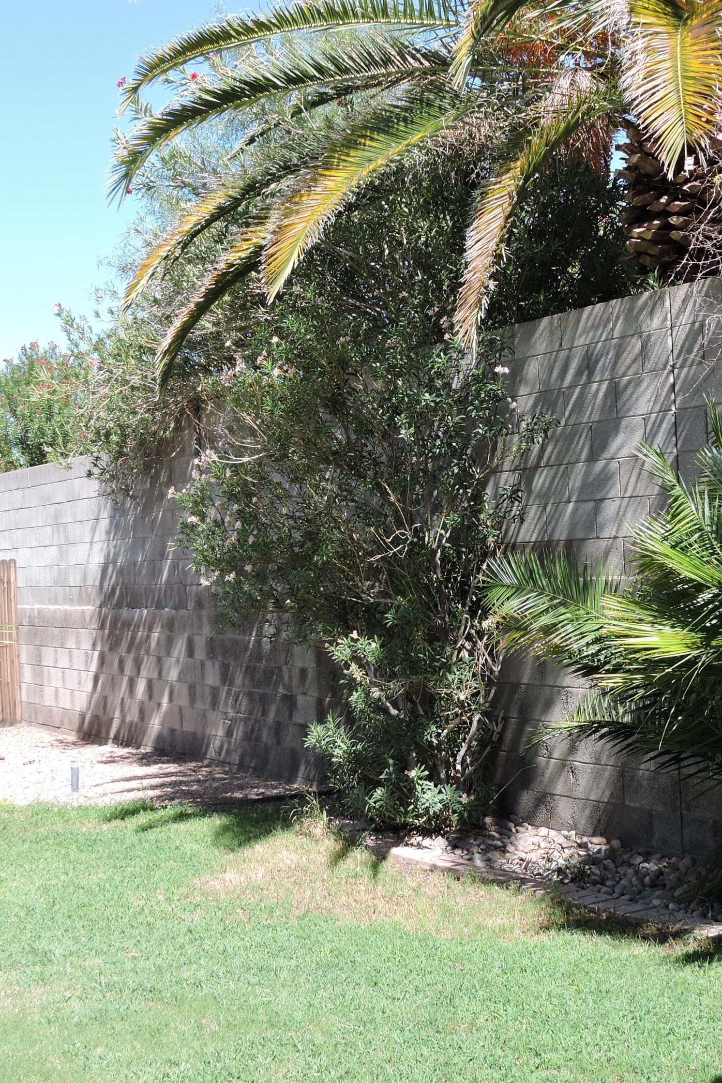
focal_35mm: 46
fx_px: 1384
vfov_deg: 42.7
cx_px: 361
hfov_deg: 29.2
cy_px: 539
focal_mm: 5.9
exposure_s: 1/320
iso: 100
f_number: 3.6
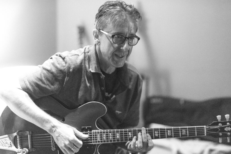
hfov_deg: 23.9
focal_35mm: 85
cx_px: 116
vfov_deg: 16.1
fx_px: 545
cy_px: 77
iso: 2000
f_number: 1.4
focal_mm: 85
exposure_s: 1/250
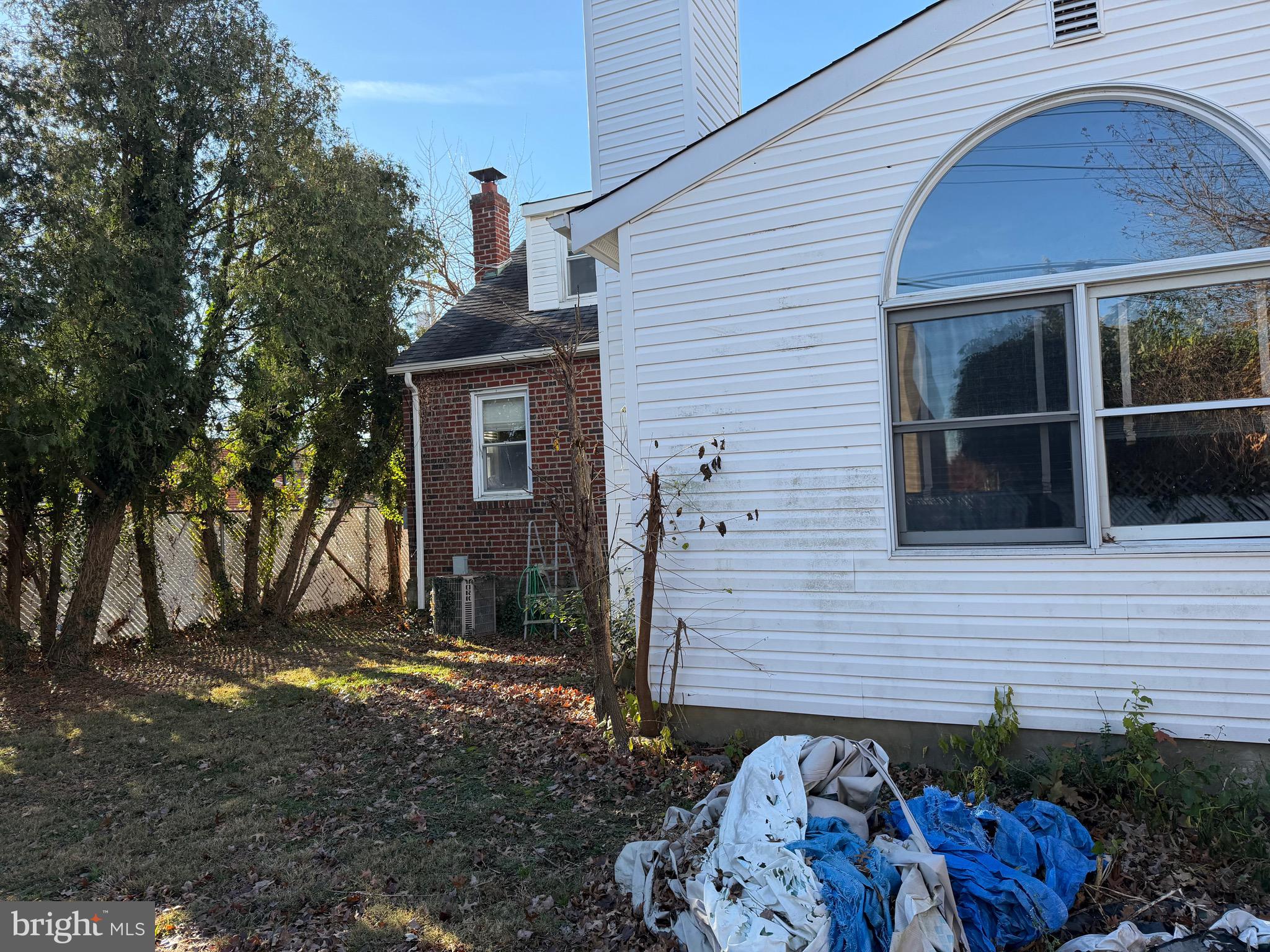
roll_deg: +1.4
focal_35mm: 24
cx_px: 635
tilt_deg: +1.9
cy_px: 476
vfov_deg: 56.8
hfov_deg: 71.6
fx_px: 881
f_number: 1.78
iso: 100
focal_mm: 6.76
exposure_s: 1/1337
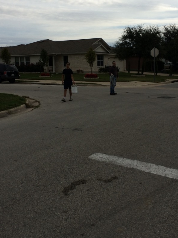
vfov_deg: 47.6
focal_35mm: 39
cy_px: 96
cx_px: 89
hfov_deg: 36.8
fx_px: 267
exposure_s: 1/1786
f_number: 2.2
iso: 32
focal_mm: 4.15
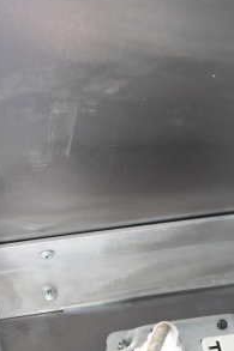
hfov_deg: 13.2
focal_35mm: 103
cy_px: 482
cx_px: 187
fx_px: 1005
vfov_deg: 18.2
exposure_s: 1/40
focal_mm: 22
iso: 1600
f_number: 3.8
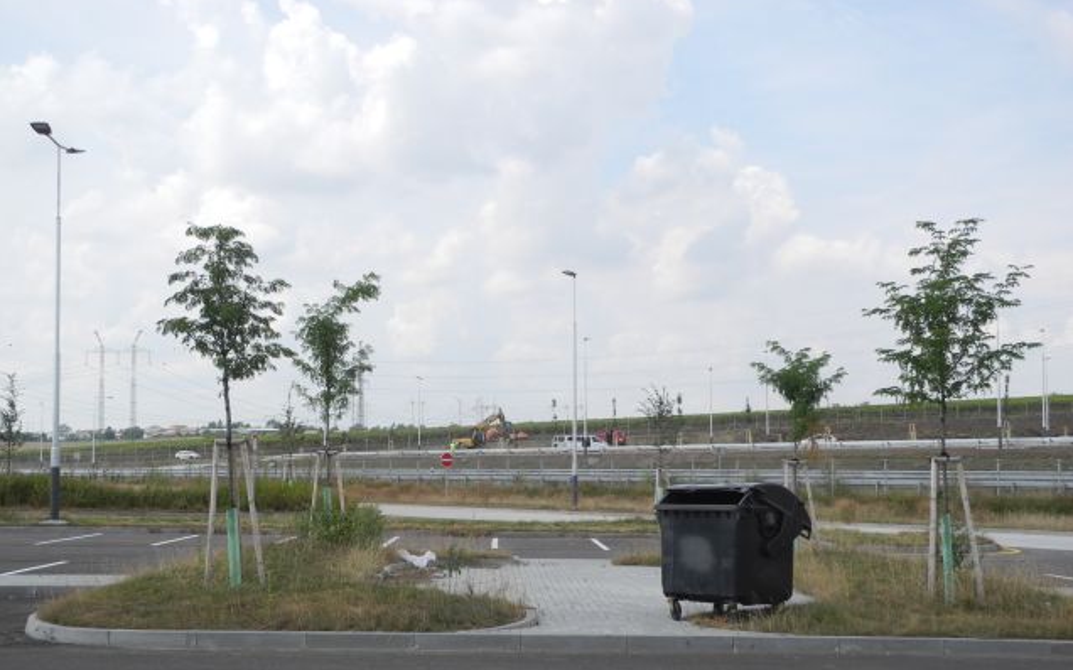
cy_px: 388
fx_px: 1403
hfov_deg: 41.8
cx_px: 538
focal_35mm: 48
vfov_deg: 26.8
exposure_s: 1/953
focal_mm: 9.7
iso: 100
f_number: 3.5
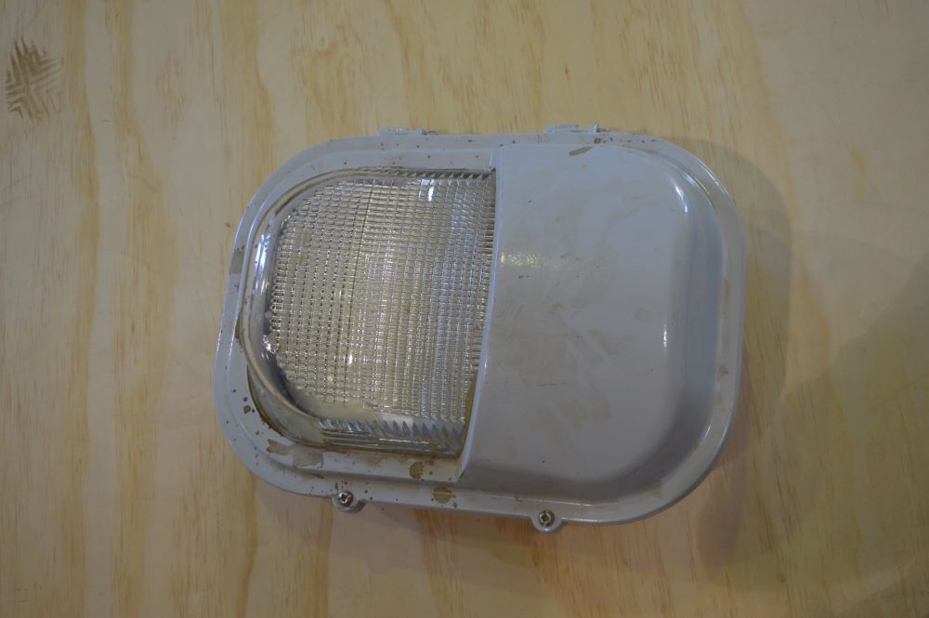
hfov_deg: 46.4
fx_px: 1083
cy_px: 309
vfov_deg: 31.8
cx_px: 464
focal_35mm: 42
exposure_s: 1/60
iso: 400
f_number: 4.2
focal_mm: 28
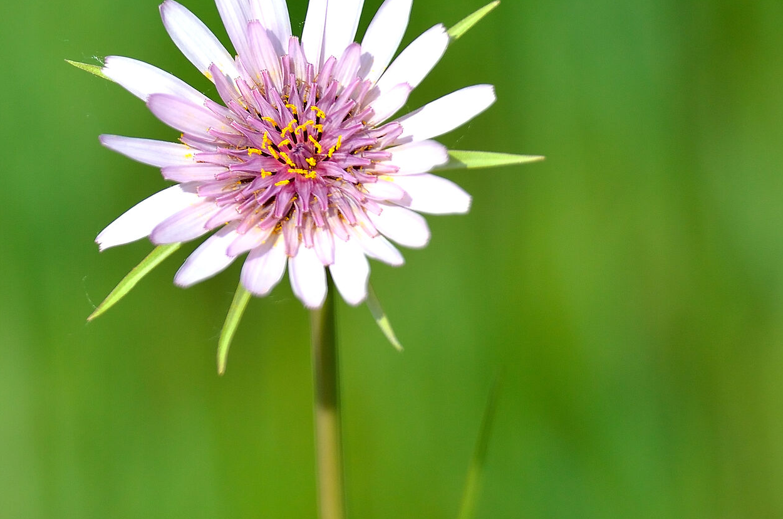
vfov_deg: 2.4
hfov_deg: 3.6
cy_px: 46
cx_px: 34
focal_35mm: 576
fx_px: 12502
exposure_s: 1/3200
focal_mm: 200
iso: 100
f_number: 3.2
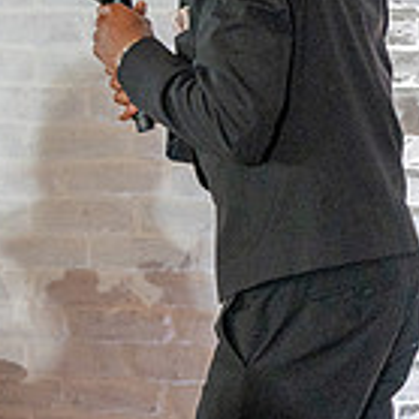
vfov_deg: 6.2
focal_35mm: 281
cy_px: 140
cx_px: -329
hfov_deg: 6.1
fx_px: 3848
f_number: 2.8
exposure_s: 1/320
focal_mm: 79
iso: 1600
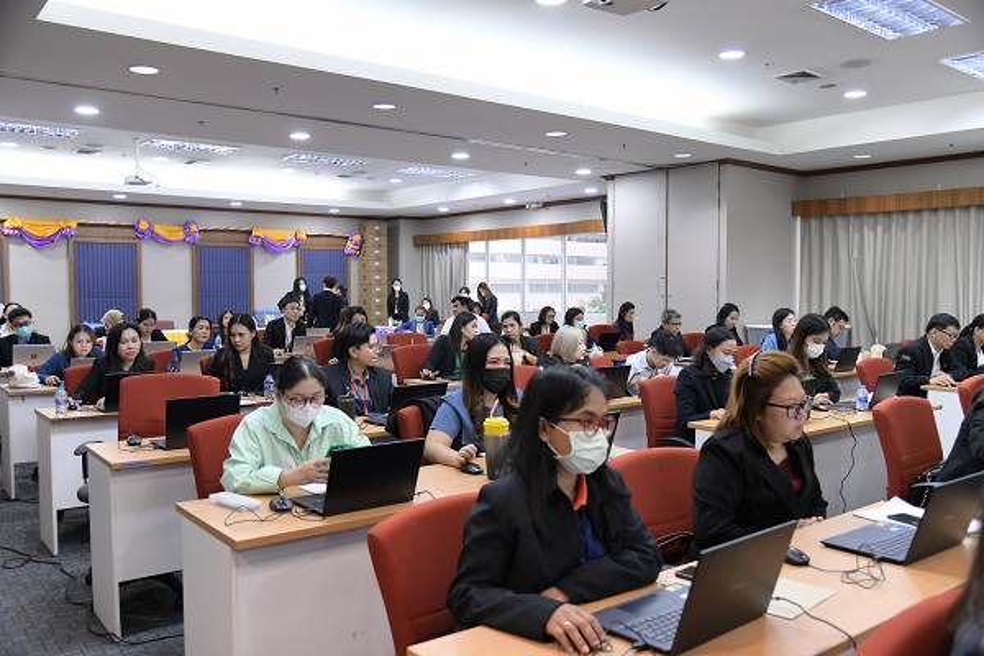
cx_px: 492
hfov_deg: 61.9
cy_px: 328
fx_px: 820
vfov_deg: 43.6
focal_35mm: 30
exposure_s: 1/60
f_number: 4.5
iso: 1600
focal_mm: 30
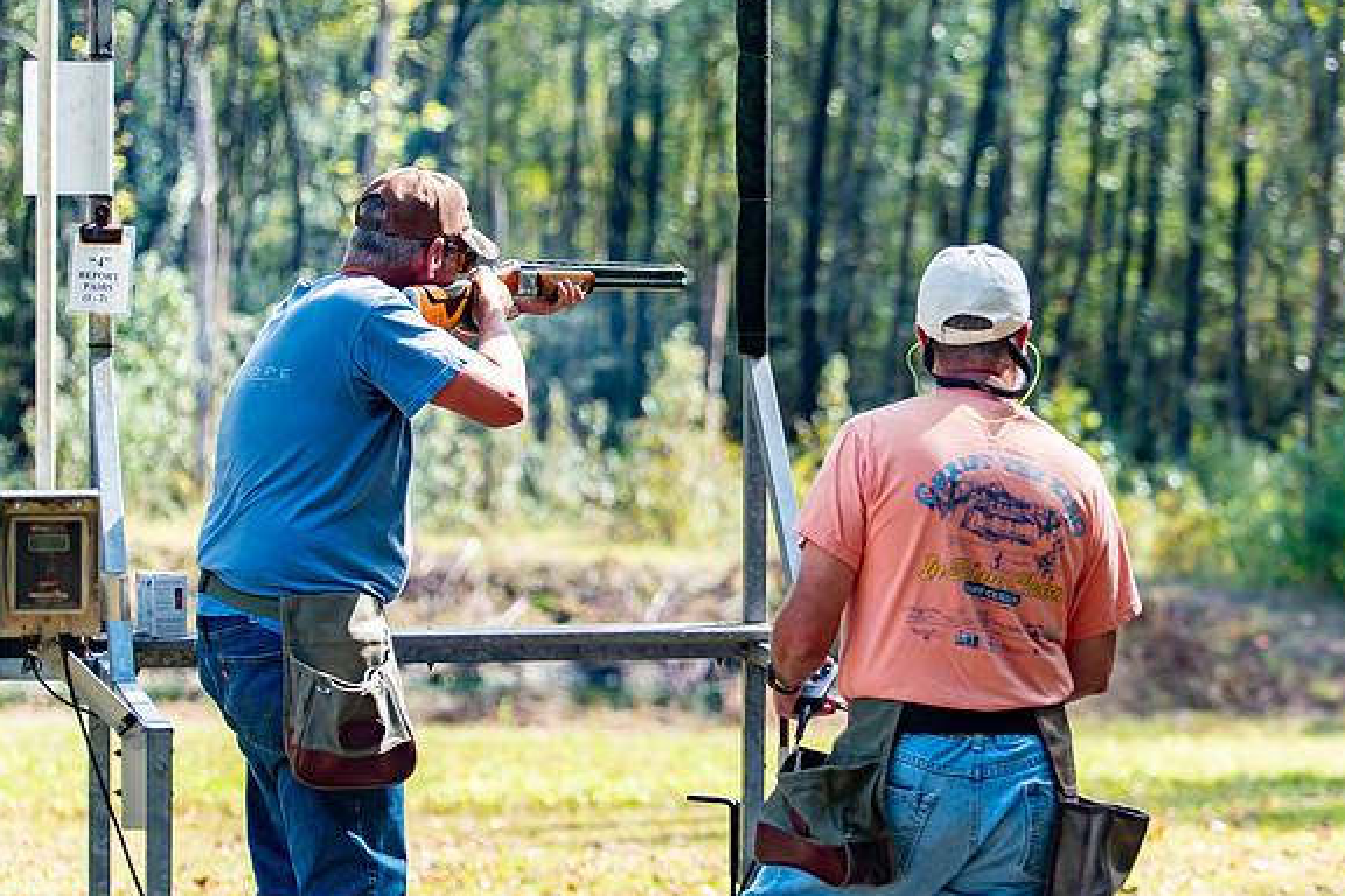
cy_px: 322
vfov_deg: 10.2
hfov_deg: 15.2
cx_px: 787
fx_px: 5043
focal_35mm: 135
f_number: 2.8
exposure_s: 1/200
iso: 100
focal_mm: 95
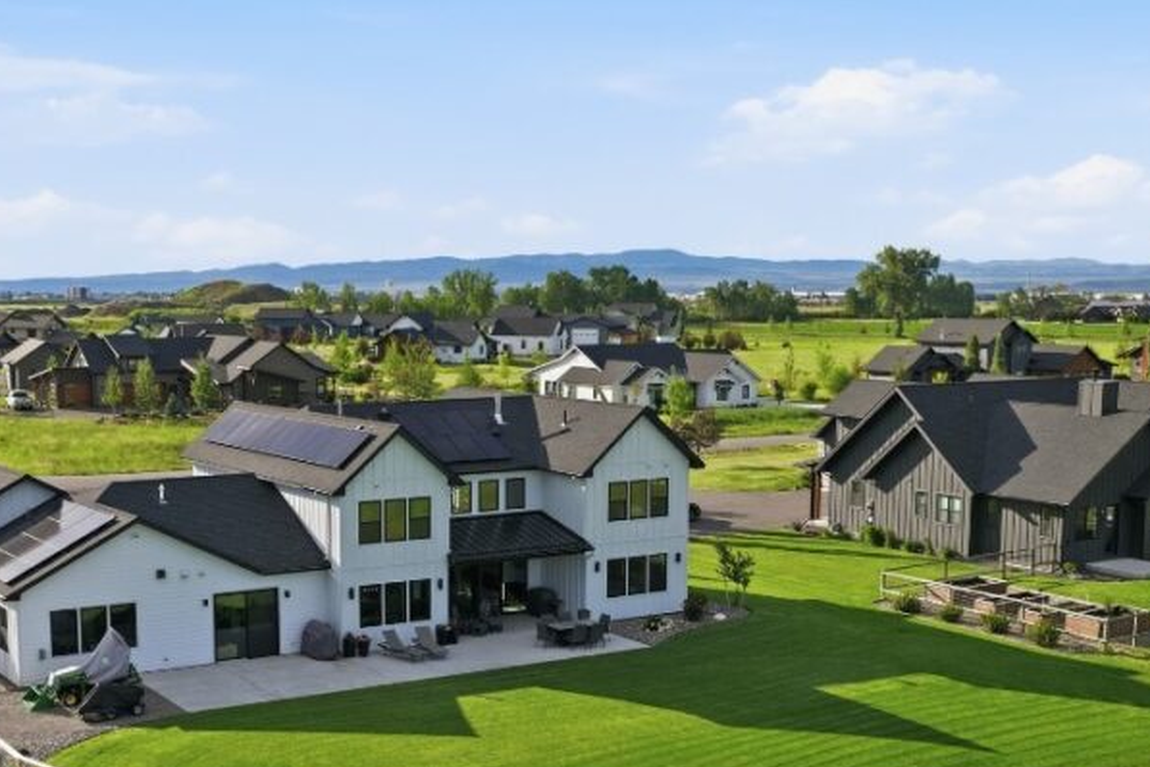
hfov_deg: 40.9
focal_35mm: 48
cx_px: 439
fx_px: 1533
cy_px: 529
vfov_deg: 27.8
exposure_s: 1/5000
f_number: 2.8
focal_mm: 14.4
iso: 400
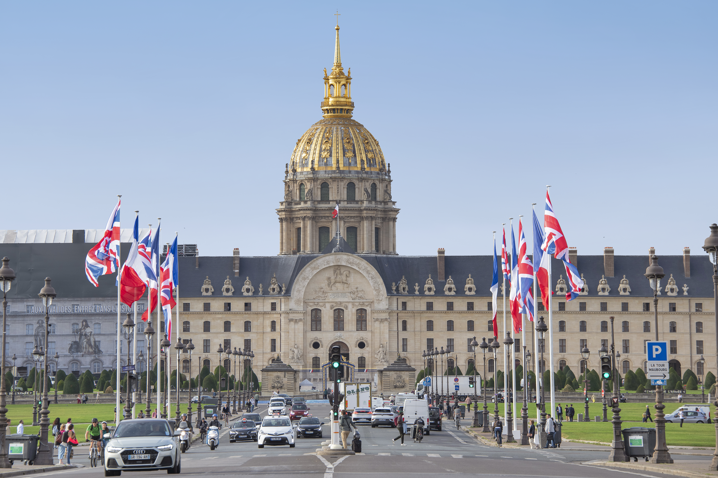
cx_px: 359
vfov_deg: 11.0
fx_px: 2493
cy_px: 239
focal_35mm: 125
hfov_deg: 16.4
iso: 320
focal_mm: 125
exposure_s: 1/320
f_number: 8
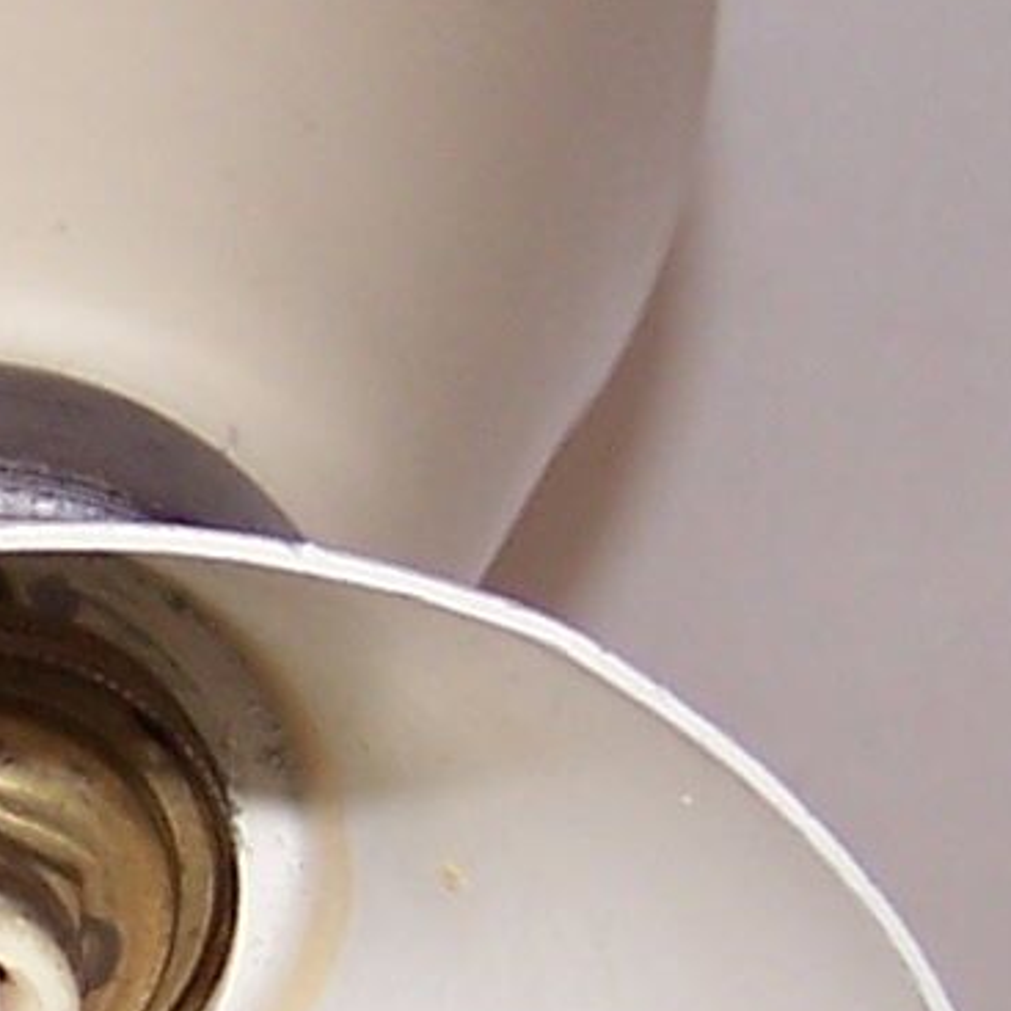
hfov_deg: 8.2
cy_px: 865
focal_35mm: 211
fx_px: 6972
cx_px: -336
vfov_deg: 8.3
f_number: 2.8
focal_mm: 6.3
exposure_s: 1/60
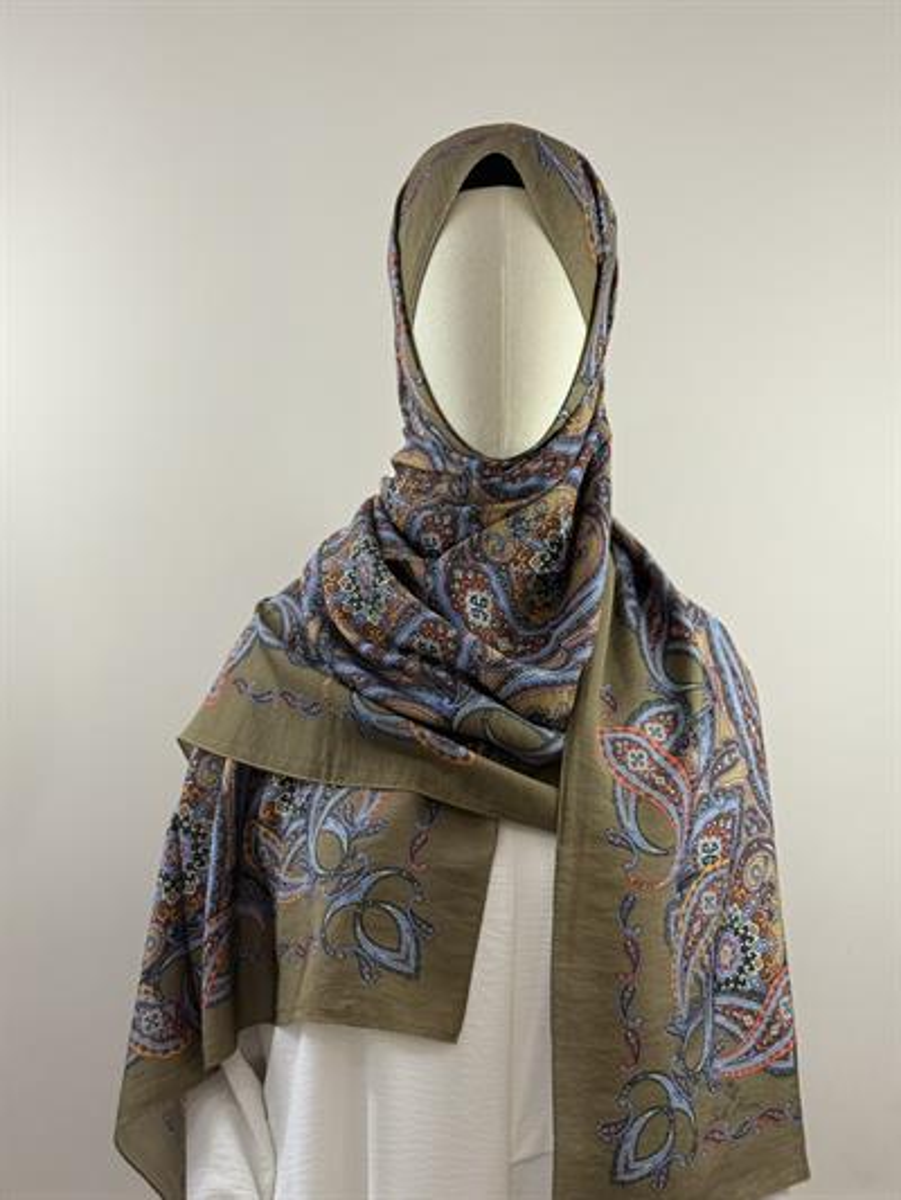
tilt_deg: -2.2
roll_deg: +0.0
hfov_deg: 30.3
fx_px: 1665
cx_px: 450
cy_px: 600
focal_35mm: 48
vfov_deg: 39.6
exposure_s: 1/50
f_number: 1.78
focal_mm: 6.76
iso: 100
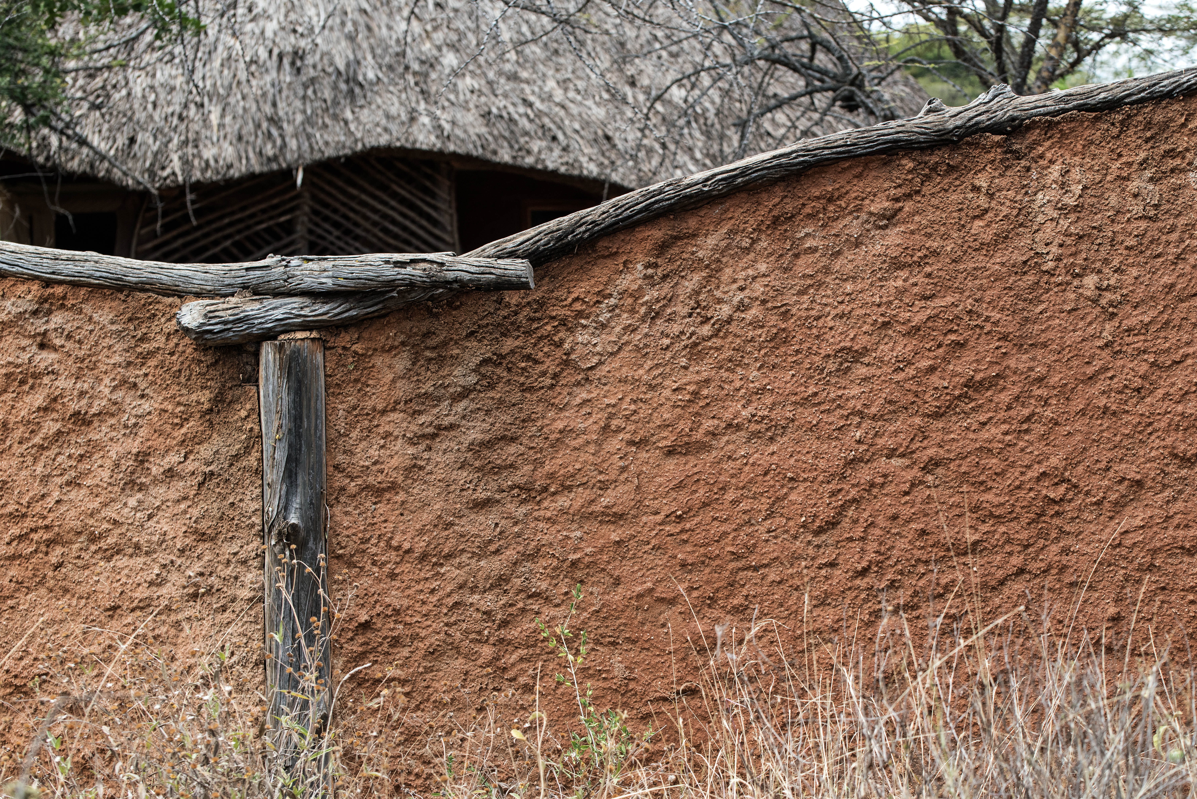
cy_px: 400
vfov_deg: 15.2
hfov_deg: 22.6
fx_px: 2993
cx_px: 598
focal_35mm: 90
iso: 400
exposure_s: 1/800
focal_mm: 90
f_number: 6.3
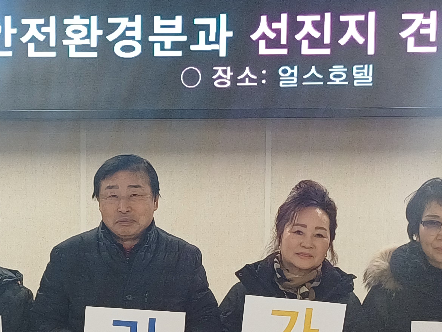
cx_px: 61
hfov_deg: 22.6
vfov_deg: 17.1
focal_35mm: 85
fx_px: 1085
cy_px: 314
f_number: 1.8
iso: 125
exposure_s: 1/50
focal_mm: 4.65
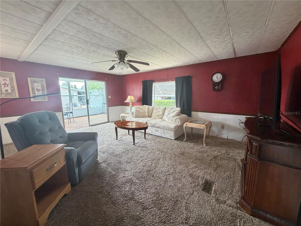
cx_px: 150
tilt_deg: -8.9
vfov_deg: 85.7
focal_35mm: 14
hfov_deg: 102.1
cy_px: 113
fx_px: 122
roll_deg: +1.2
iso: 320
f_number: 2.2
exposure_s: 1/120
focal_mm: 2.22
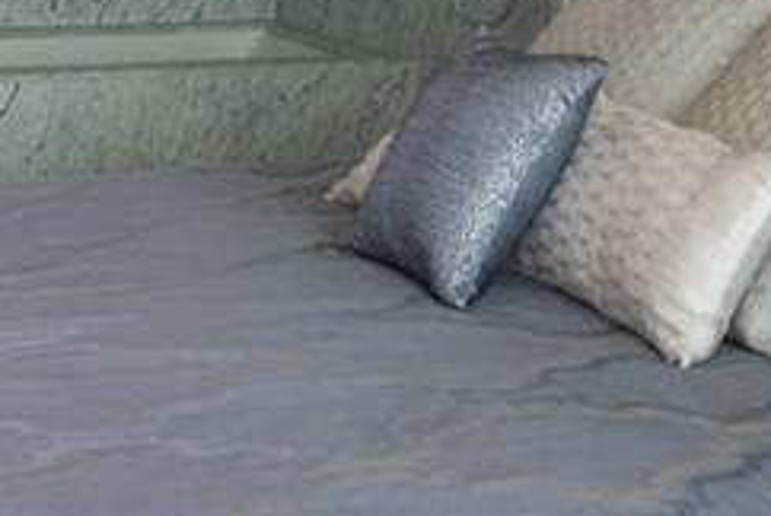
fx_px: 2123
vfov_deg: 13.2
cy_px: -210
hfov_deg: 20.2
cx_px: 99
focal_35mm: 99
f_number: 9
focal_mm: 10
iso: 200
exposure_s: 1/5
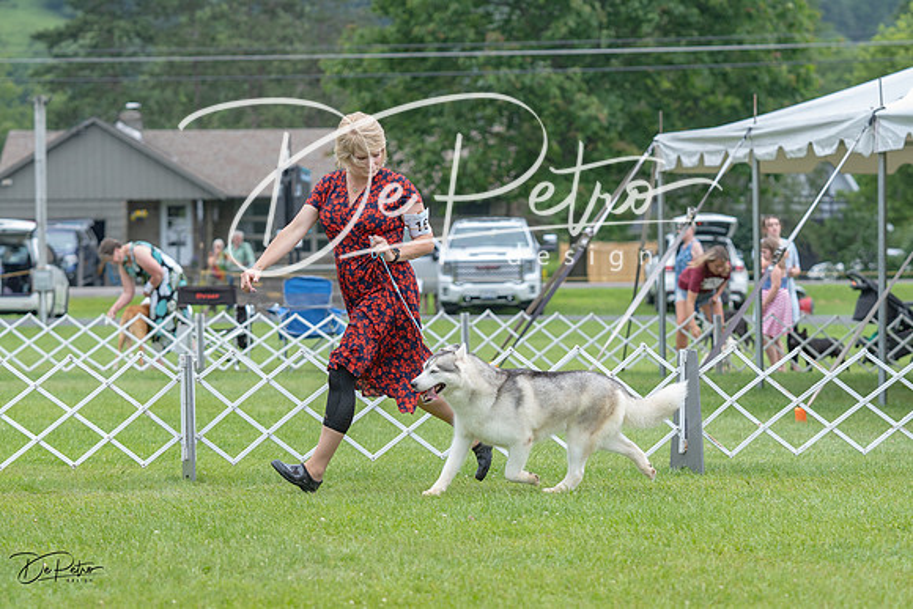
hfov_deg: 14.2
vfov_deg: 9.5
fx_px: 3678
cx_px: 456
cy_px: 304
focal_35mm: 145
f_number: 3.5
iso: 400
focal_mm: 97
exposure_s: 1/1250
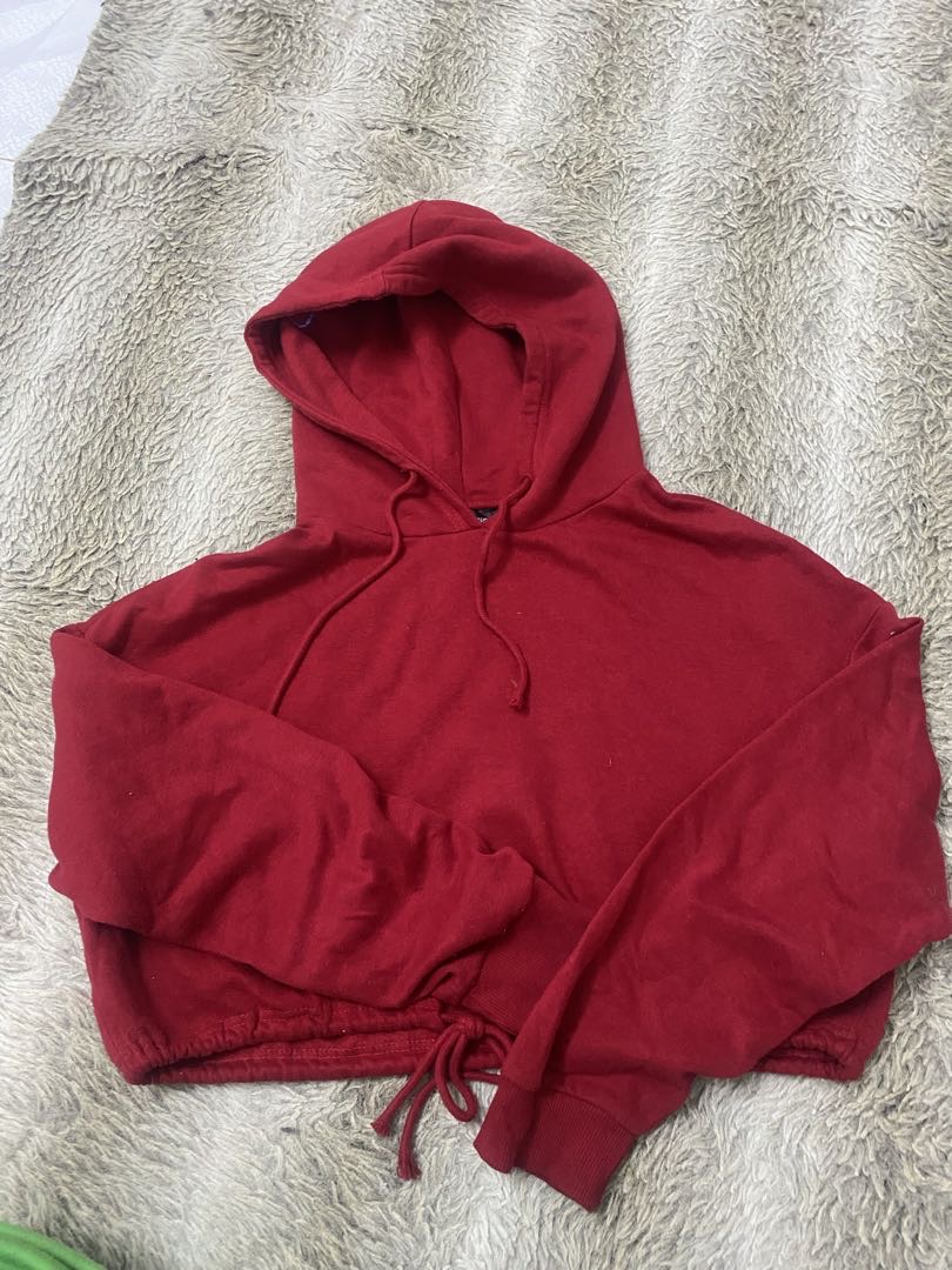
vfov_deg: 67.3
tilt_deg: -70.2
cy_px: 635
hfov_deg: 53.1
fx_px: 953
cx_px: 476
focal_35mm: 26
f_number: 1.8
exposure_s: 1/33
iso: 400
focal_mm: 4.25
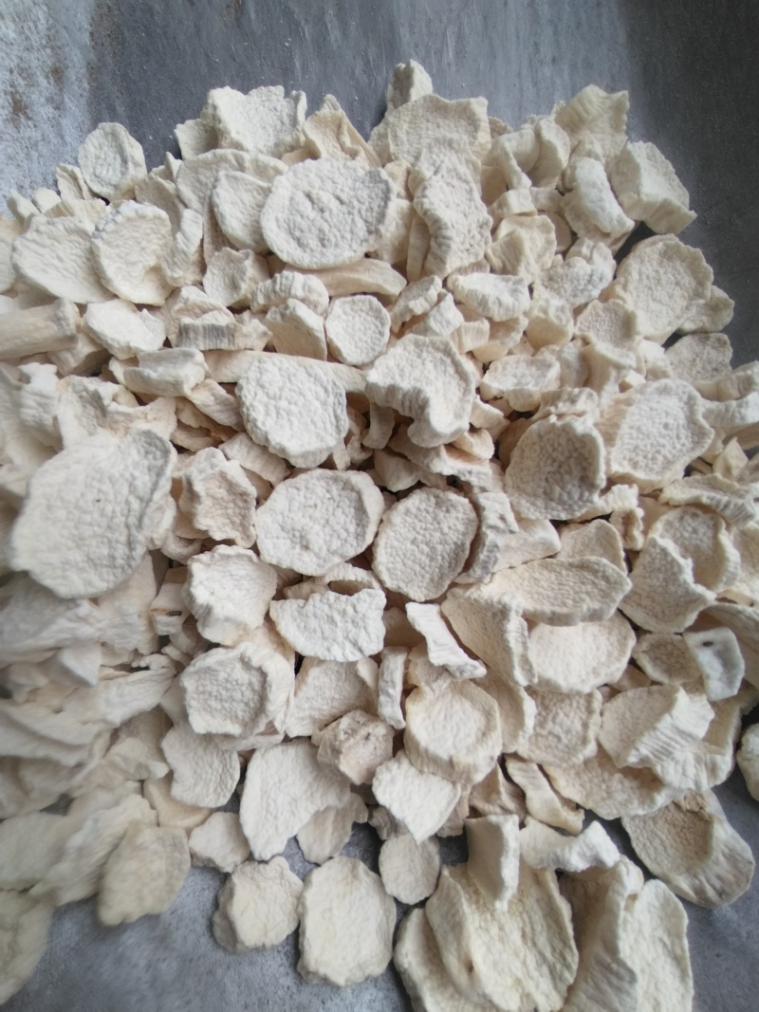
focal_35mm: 16
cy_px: 506
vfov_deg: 94.5
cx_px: 380
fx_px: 468
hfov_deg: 78.1
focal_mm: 1.68
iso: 100
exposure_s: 1/363
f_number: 2.2
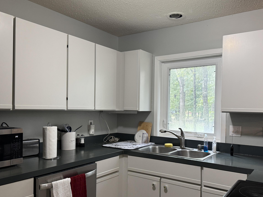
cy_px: 110
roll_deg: -1.0
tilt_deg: -0.2
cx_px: 140
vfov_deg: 45.4
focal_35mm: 31
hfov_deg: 58.3
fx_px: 236
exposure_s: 1/60
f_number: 1.78
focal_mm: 6.76
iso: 400
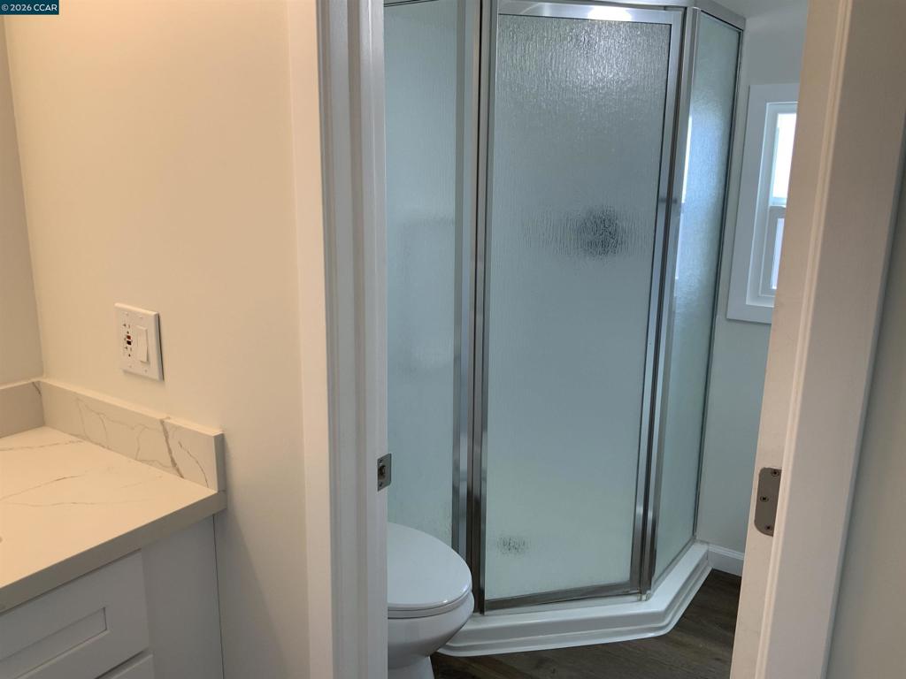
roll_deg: +0.1
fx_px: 759
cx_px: 453
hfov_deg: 61.7
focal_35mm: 29
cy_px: 340
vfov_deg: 48.2
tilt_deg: -14.8
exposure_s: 1/120
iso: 32
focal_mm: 3
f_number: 1.8
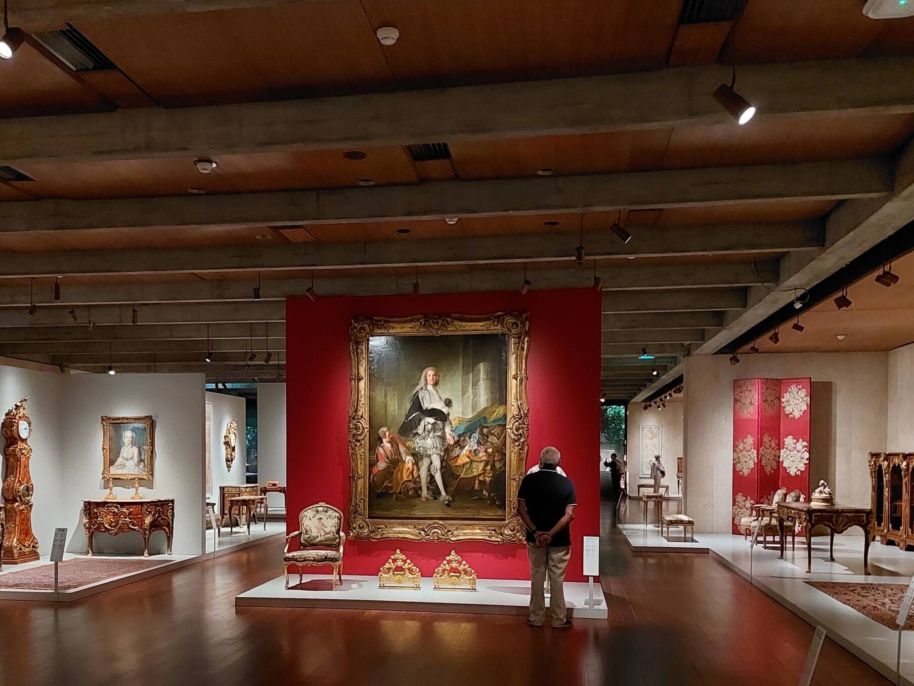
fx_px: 898
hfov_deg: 53.7
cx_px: 388
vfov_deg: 41.1
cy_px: 469
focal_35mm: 34
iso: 1250
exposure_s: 1/25
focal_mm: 5.23
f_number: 1.8
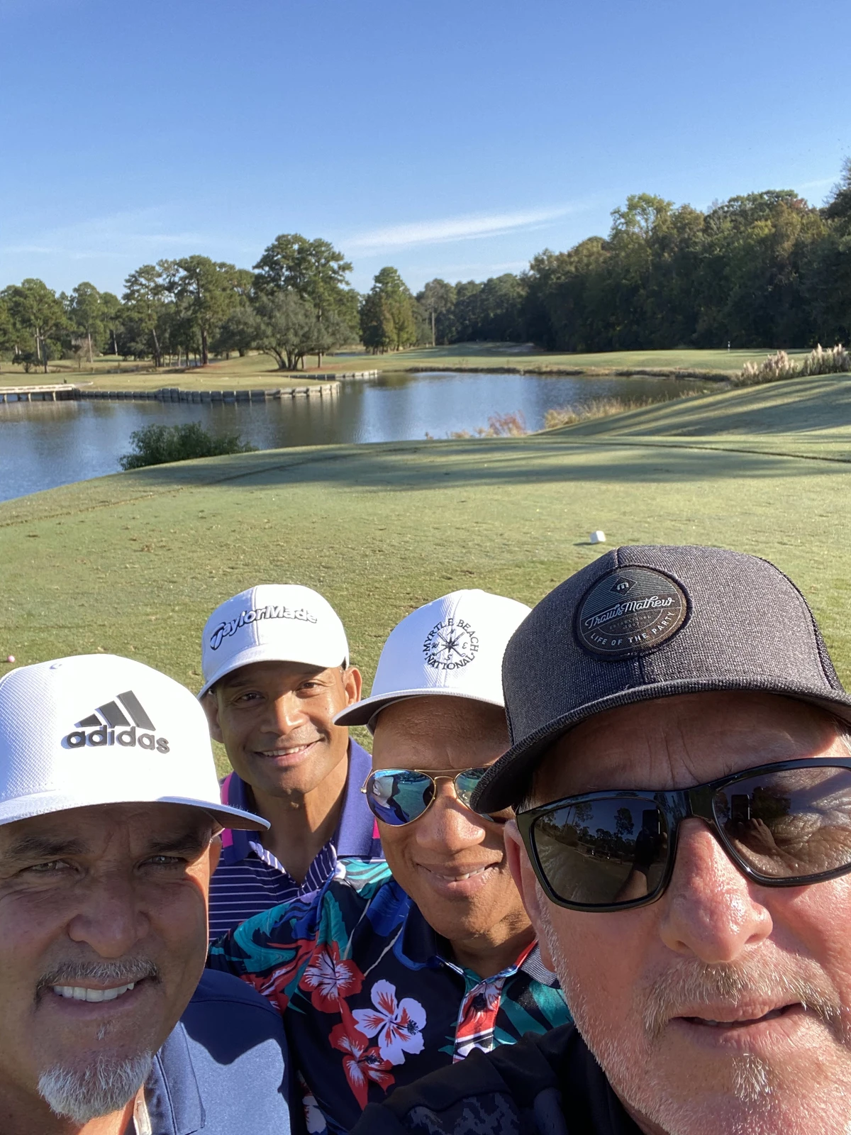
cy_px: 568
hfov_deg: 46.8
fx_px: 983
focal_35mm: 30
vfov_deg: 60.0
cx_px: 426
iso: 25
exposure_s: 1/187
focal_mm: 2.71
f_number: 2.2
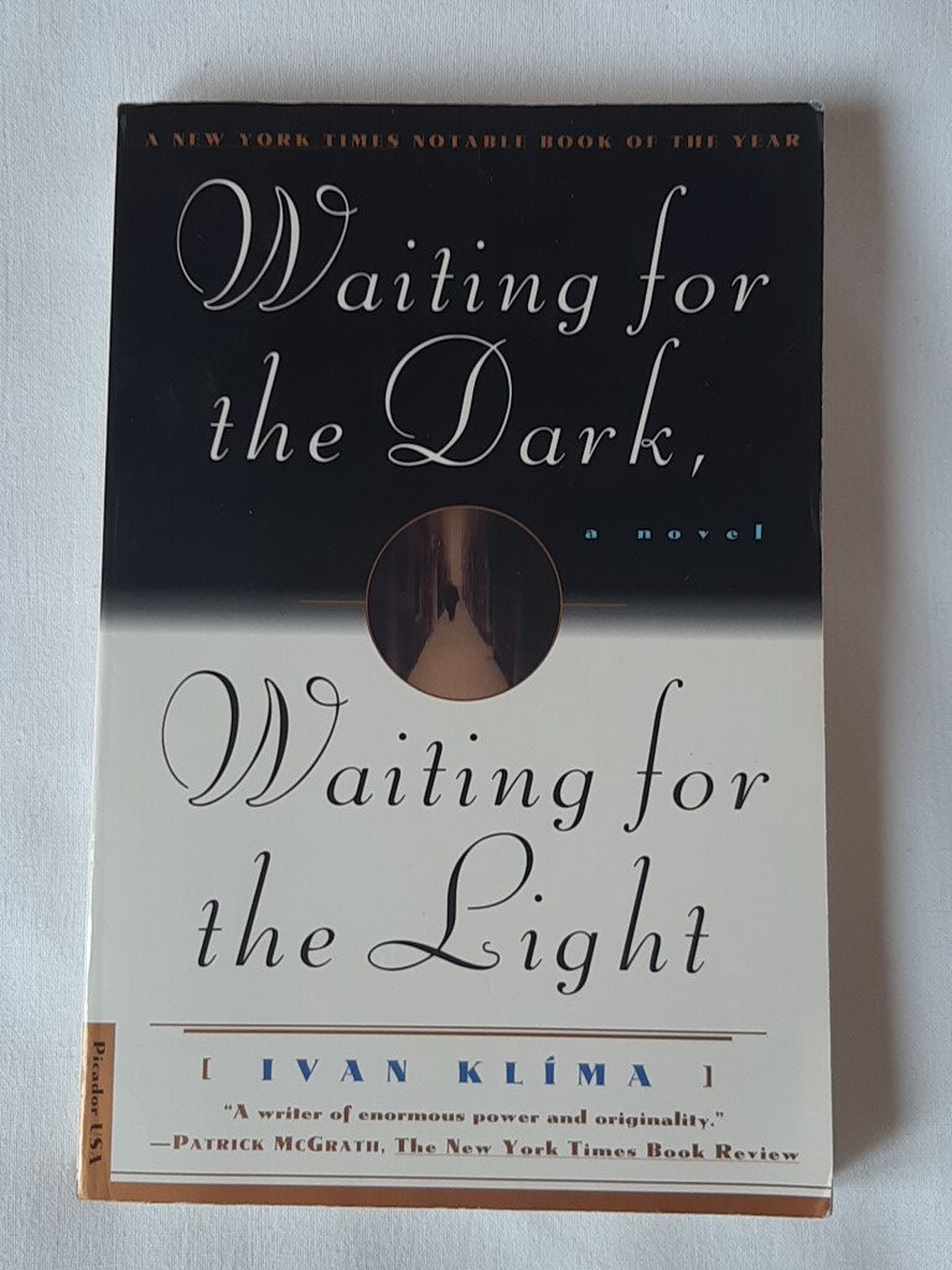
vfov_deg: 65.3
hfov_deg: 51.4
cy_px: 635
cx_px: 476
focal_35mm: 27
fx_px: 990
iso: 108
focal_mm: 3.93
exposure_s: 1/50
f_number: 1.7
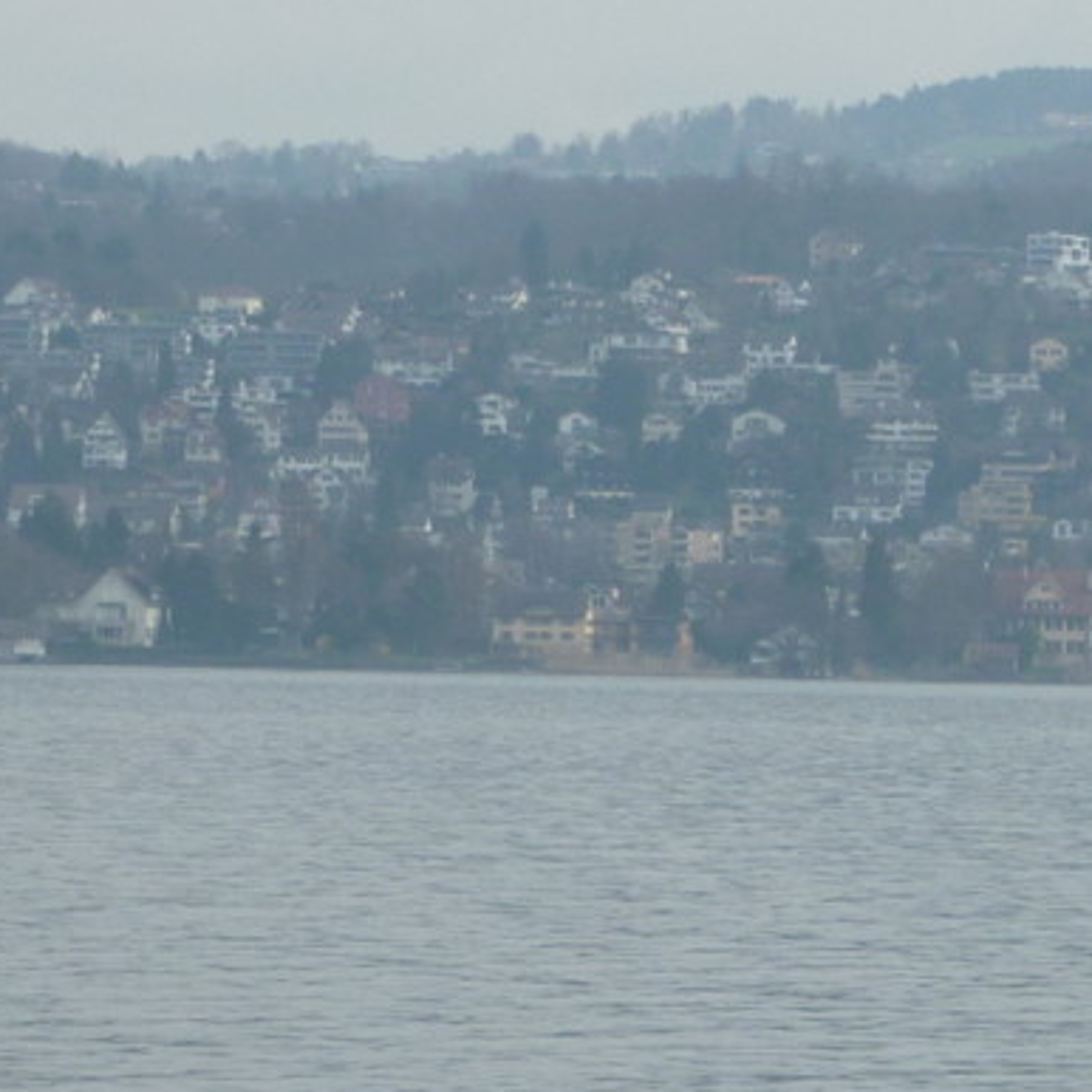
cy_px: 1649
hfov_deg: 6.1
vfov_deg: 6.1
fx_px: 10207
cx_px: 1024
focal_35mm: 286
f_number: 5
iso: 80
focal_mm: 12.8
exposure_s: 1/500
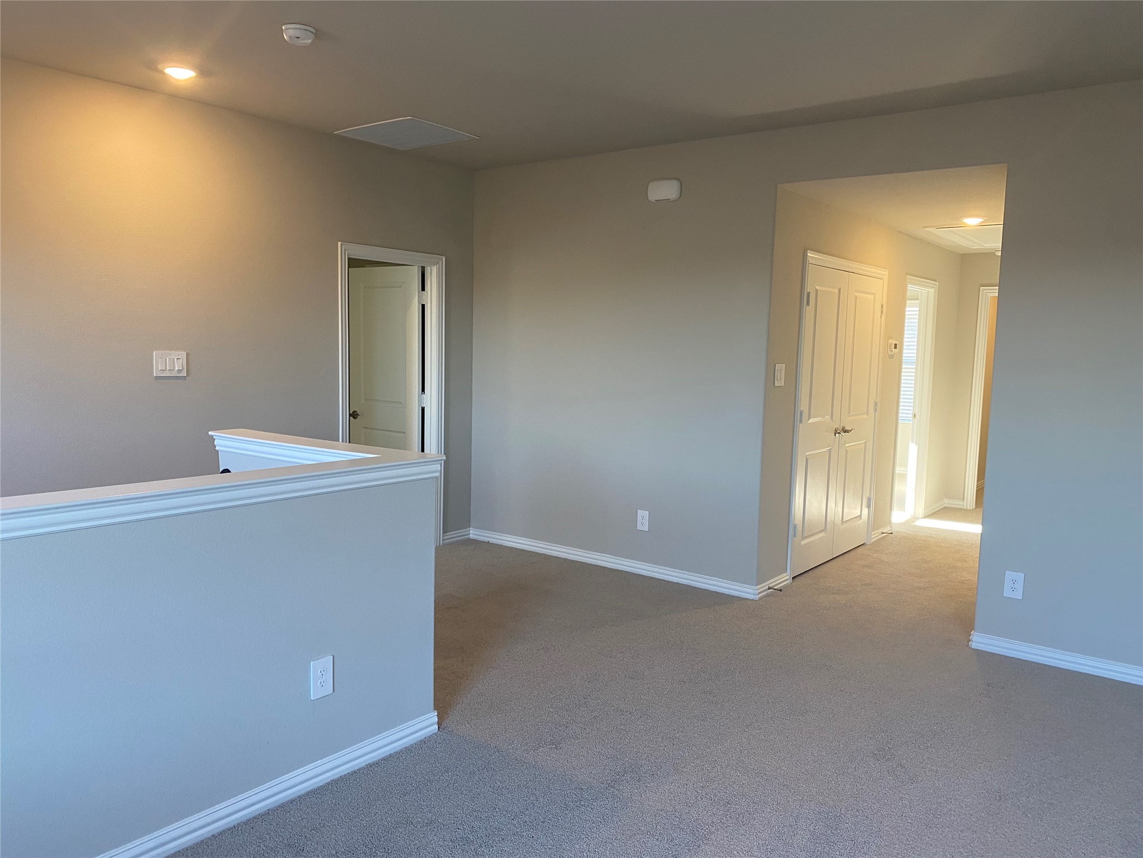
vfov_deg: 53.1
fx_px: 859
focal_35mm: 26
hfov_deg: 67.3
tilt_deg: -6.7
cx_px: 572
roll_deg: -0.8
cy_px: 429
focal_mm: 4.25
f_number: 1.8
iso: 80
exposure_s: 1/60
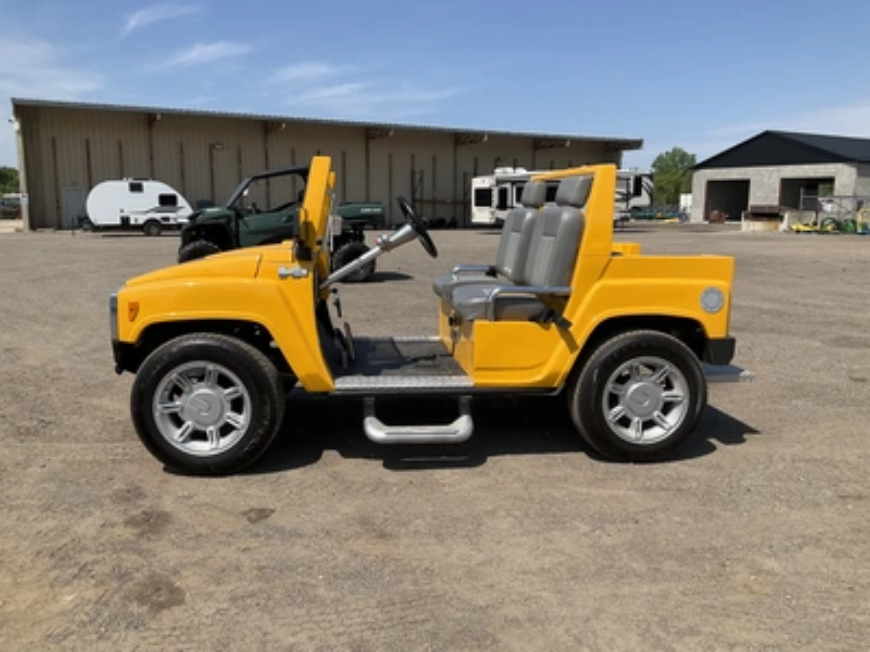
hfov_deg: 61.7
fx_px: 729
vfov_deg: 48.2
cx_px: 435
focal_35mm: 29
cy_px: 326
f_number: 1.8
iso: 25
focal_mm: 3
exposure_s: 1/2427
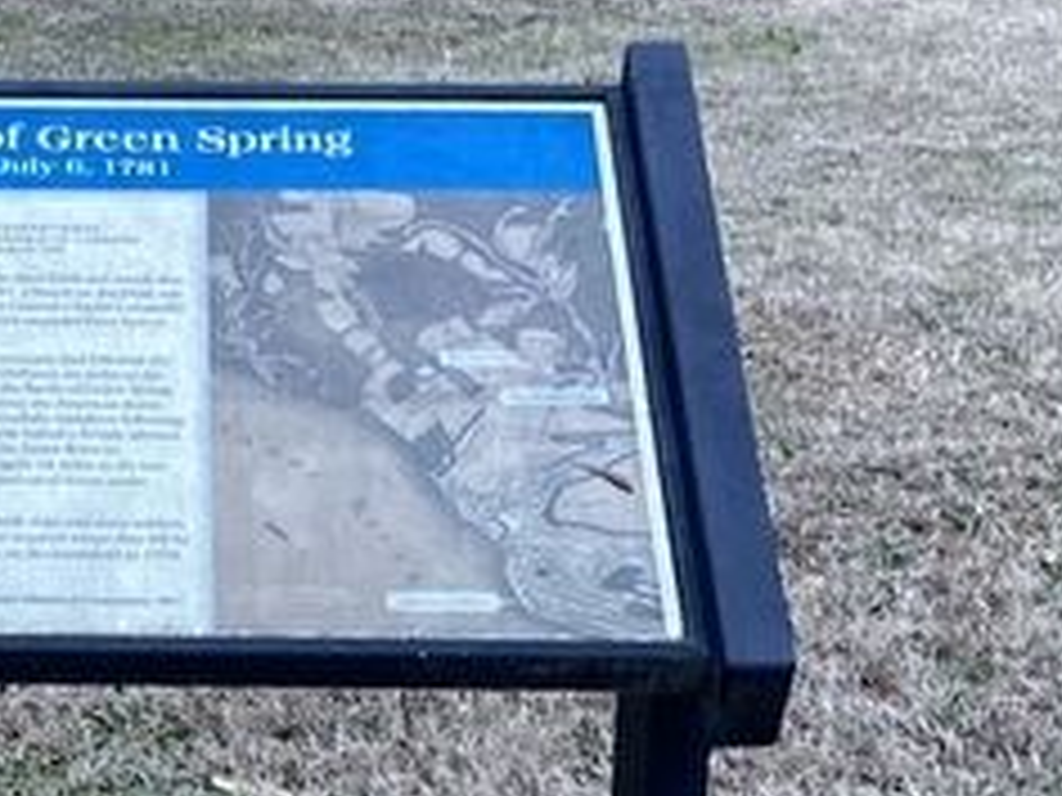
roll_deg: -0.3
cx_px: 36
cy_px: 495
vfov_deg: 15.5
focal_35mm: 95
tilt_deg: -17.0
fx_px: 2915
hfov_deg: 20.1
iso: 400
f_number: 1.8
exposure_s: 1/30
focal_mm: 3.99
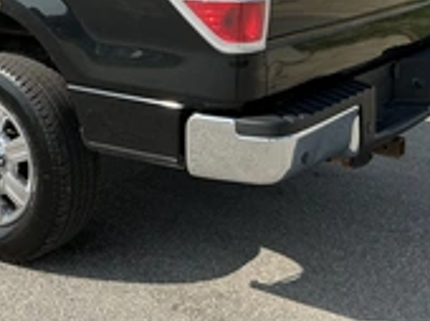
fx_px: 819
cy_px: -18
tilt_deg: -6.3
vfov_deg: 21.3
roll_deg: +0.7
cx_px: 40
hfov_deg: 28.3
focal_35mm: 66
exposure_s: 1/1786
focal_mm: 3
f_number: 1.8
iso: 25
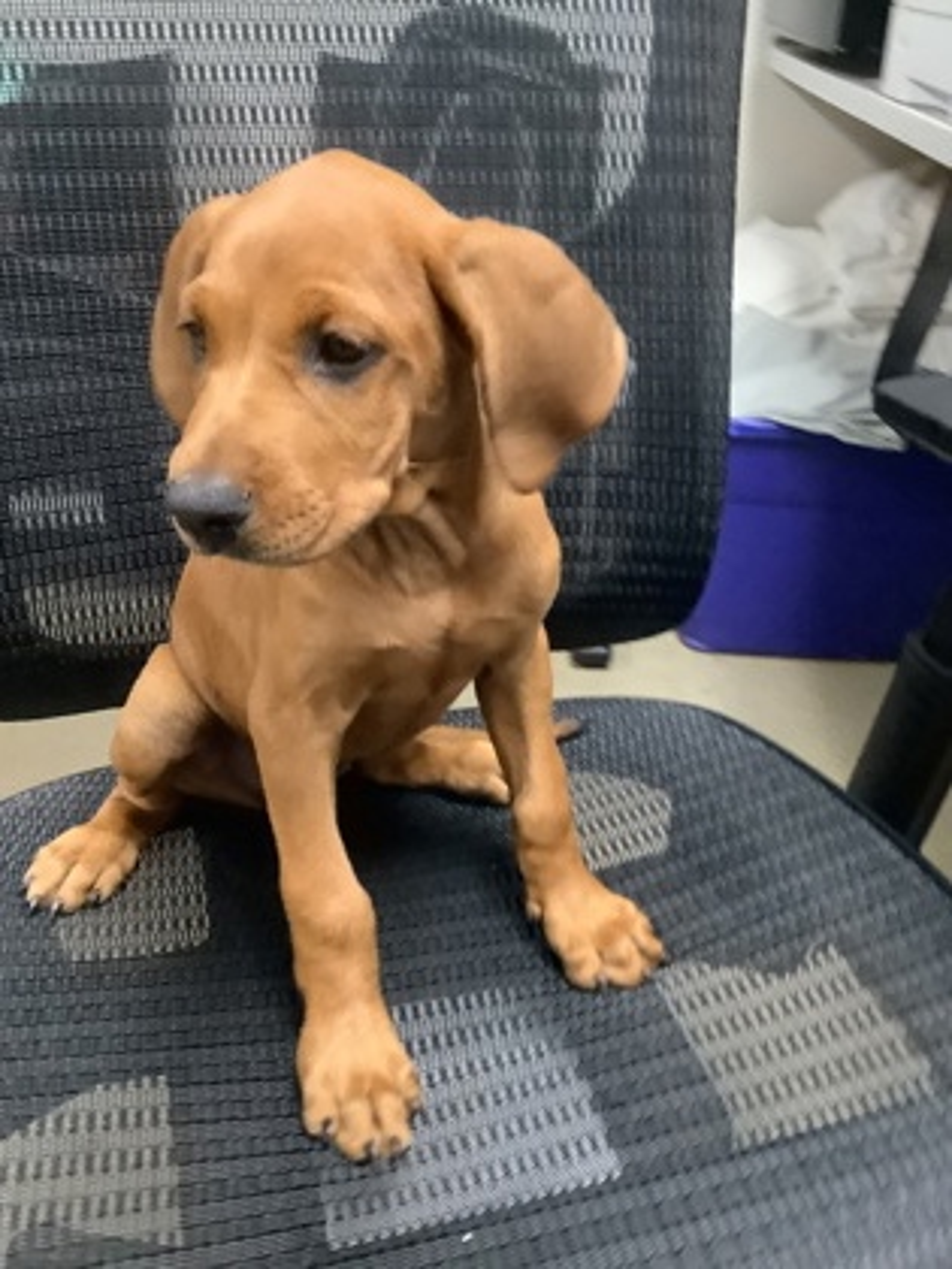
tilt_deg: -30.2
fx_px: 1137
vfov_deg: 58.4
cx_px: 476
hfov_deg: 45.4
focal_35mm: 31
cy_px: 634
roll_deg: +0.9
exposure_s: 1/30
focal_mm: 3.3
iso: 500
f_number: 2.4
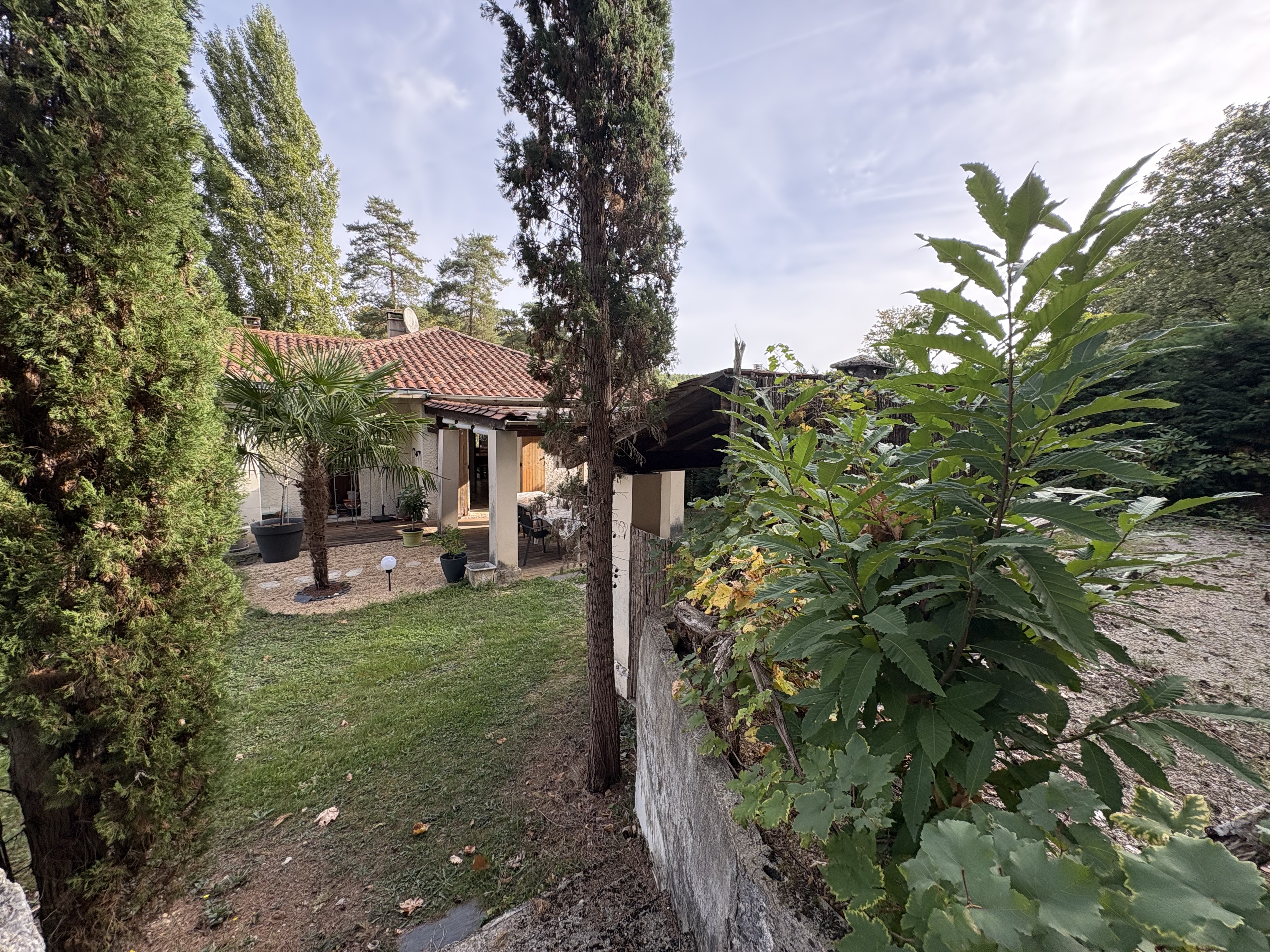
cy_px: 476
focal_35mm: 14
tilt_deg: -7.8
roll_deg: +0.2
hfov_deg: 102.1
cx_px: 635
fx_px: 514
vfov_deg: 85.7
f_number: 2.2
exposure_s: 1/464
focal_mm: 2.22
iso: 64
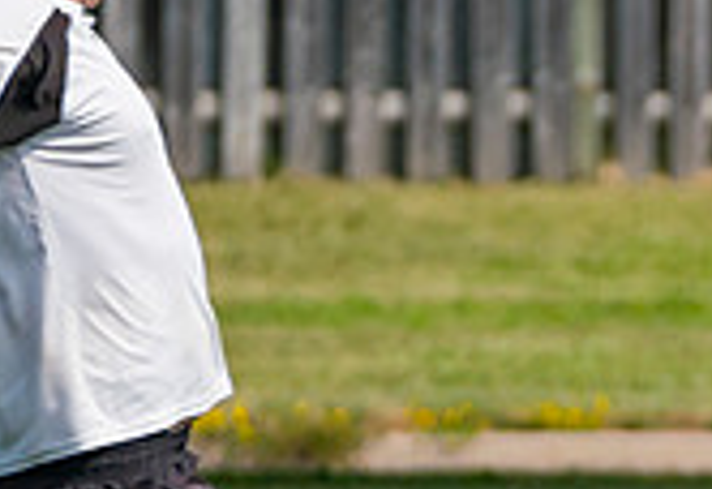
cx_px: 1564
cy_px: 561
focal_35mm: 1229
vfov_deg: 1.1
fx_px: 24533
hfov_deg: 1.7
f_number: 2.8
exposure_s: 1/6400
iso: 400
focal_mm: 181
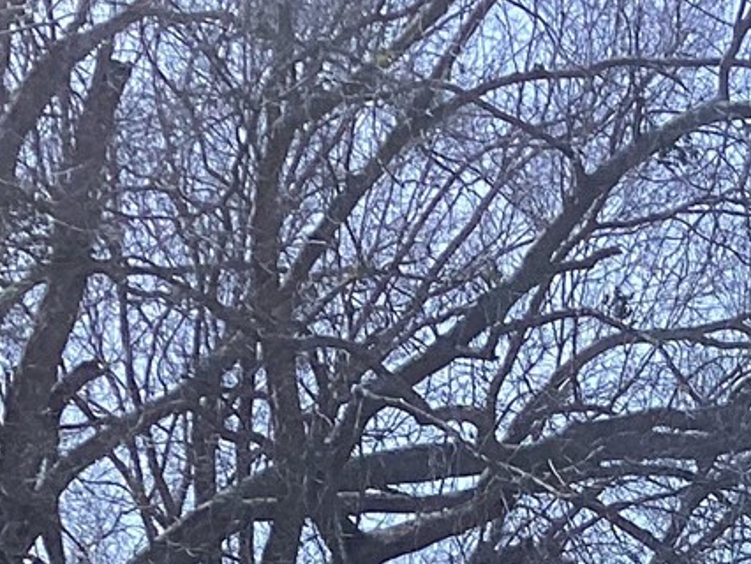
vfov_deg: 9.0
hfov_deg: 12.5
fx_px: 3234
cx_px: 1176
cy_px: 1329
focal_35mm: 149
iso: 25
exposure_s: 1/916
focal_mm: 3.3
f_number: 2.4
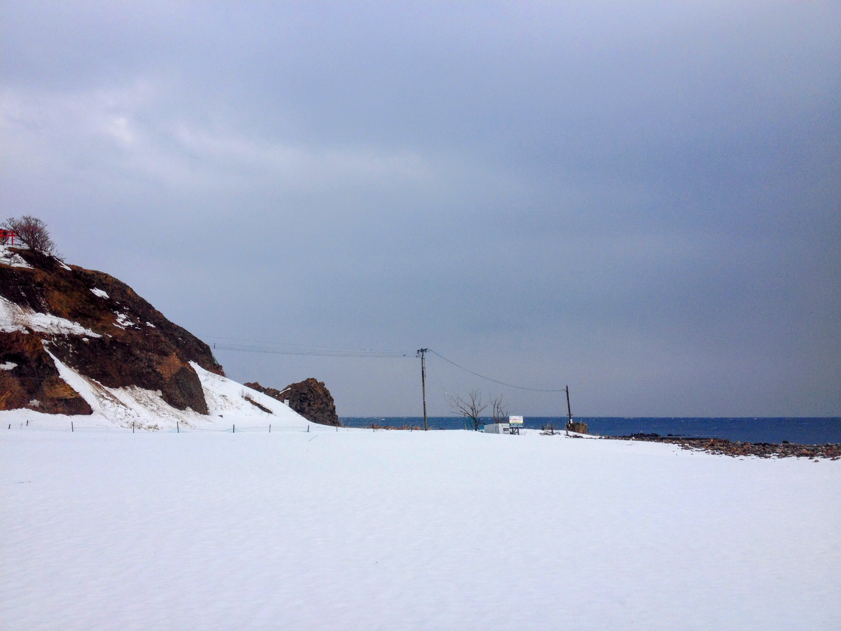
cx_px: 420
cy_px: 316
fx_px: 850
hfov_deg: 52.6
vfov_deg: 40.7
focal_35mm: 35
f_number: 2.4
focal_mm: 4.28
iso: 50
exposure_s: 1/824
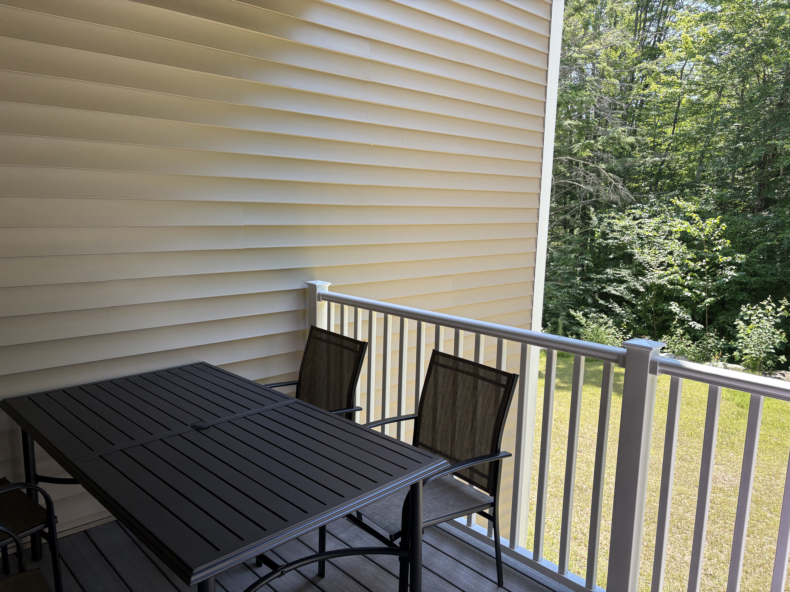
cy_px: 296
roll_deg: -0.5
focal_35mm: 26
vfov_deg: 53.1
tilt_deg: -8.4
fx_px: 593
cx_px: 395
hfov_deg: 67.3
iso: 50
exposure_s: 1/468
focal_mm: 5.96
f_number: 1.6
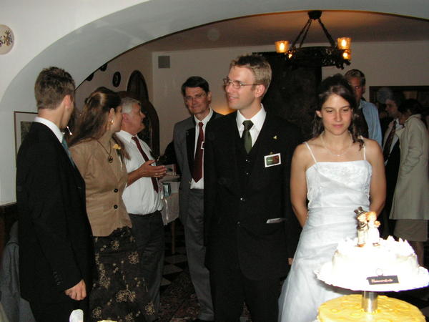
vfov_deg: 39.7
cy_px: 161
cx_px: 214
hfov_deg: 51.4
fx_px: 446
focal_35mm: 36
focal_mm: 6
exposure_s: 1/40
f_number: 3.2
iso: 160
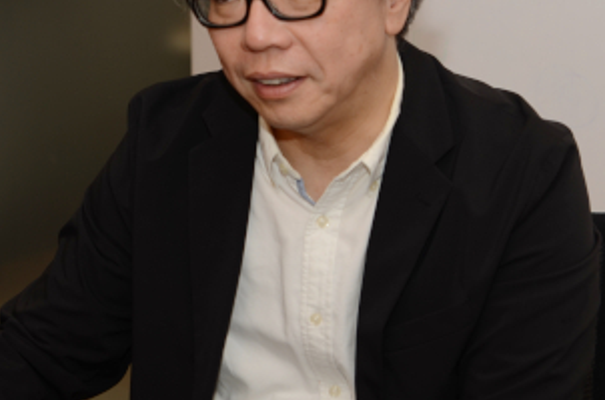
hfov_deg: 16.2
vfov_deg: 10.7
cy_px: 103
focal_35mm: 127
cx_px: 282
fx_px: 2130
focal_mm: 50
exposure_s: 1/60
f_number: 4
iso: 100
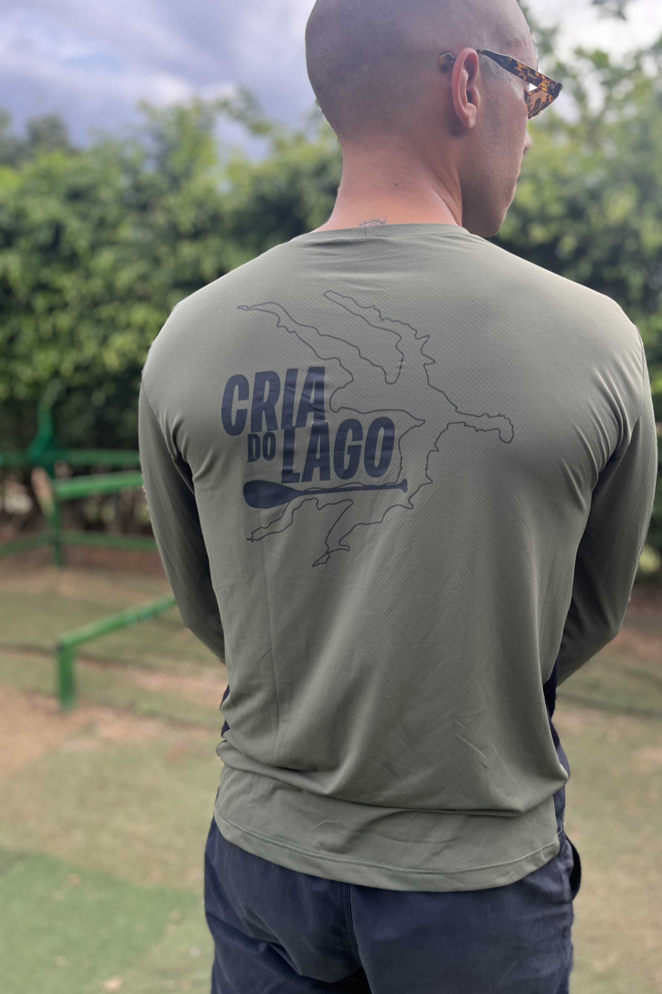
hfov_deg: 46.4
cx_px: 357
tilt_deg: -9.2
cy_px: 488
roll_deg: -2.3
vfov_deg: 65.5
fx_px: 772
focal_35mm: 28
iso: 50
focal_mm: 5.1
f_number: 1.6
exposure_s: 1/891
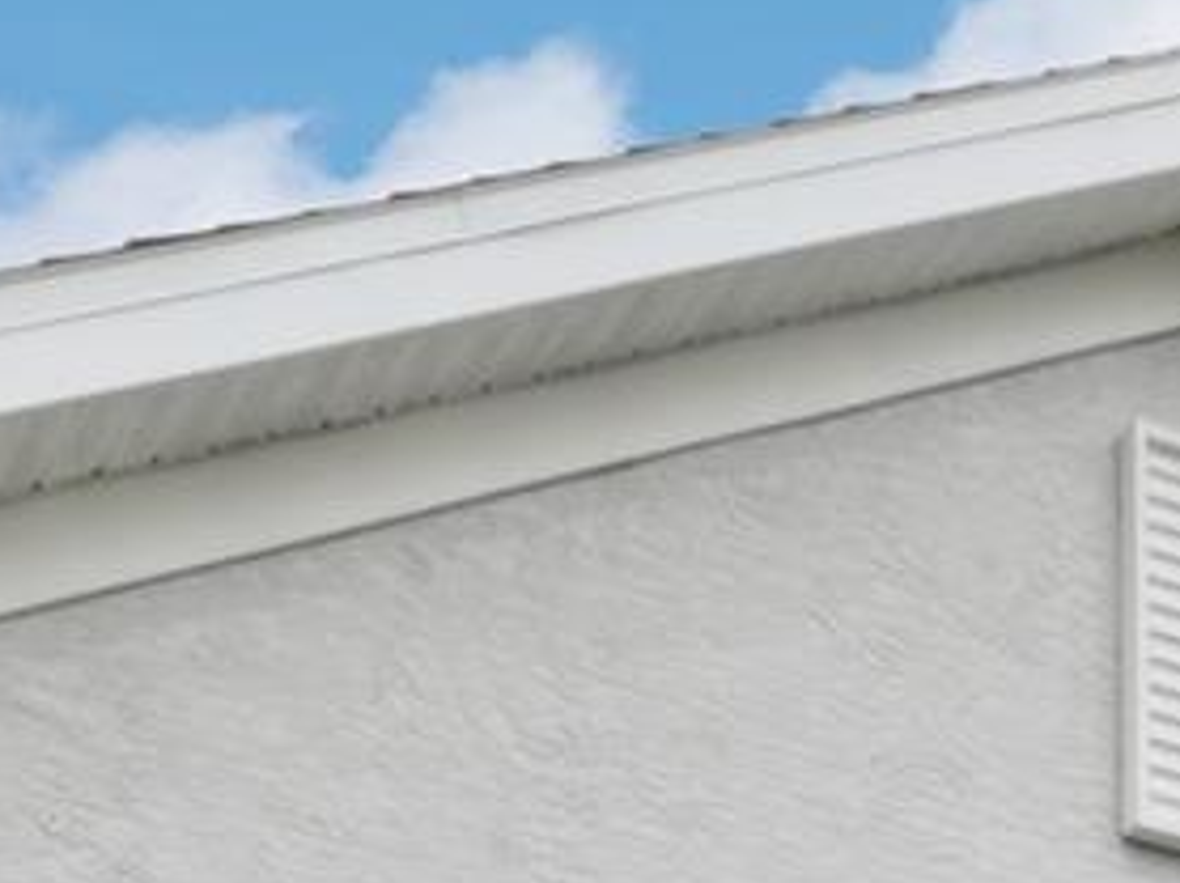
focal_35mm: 83
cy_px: 2216
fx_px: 2827
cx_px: 666
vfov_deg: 12.8
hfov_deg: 23.6
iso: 400
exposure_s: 1/160
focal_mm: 10
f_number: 8
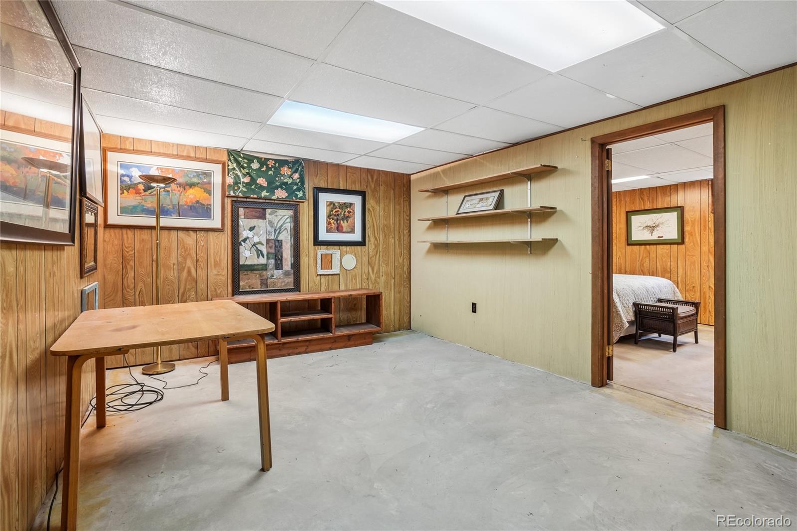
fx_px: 365
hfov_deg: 95.0
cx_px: 398
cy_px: 266
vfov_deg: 72.0
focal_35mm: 16
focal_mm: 11
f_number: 8
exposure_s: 1/15
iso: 400
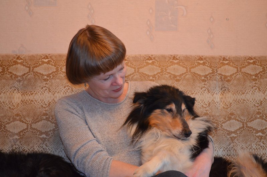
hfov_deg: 29.9
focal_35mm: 68
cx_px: 134
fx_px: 500
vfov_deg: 20.1
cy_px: 88
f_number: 5.3
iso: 1600
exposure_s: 1/60
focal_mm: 45
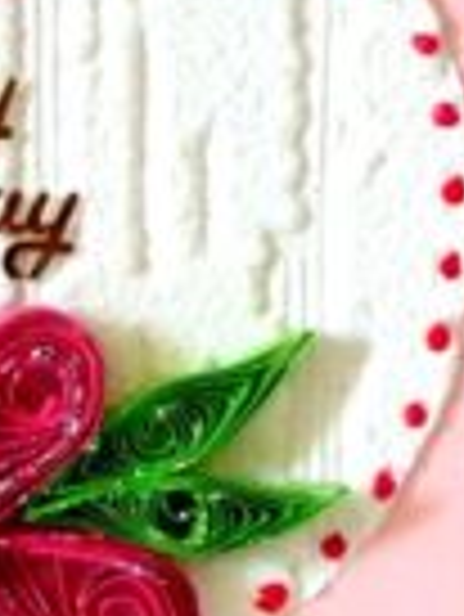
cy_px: 162
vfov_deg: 11.5
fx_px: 3051
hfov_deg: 8.4
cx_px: -347
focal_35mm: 171
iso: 400
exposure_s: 1/30
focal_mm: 7
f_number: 2.8
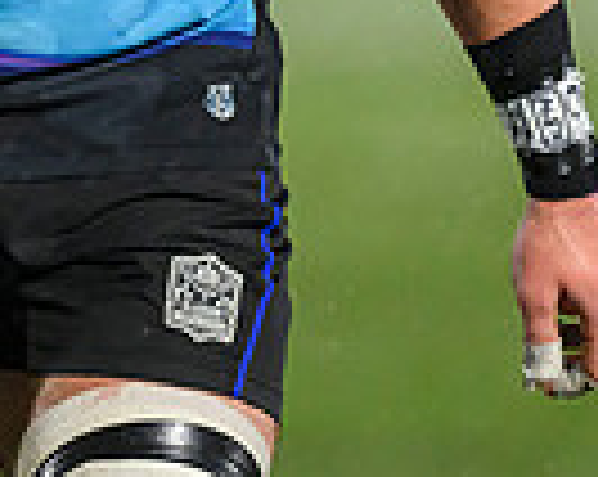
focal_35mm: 1941
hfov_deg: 1.0
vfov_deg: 0.8
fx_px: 34302
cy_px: -541
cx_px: -768
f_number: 3.2
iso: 4000
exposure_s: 1/1600
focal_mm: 400
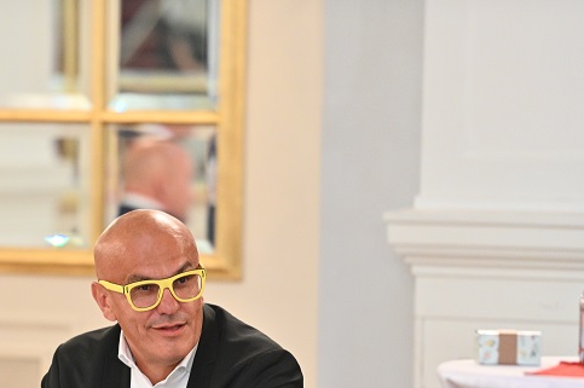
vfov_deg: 4.1
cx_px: 149
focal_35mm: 331
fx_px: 5364
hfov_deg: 6.2
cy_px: 319
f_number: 2.8
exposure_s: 1/160
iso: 3200
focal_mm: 200
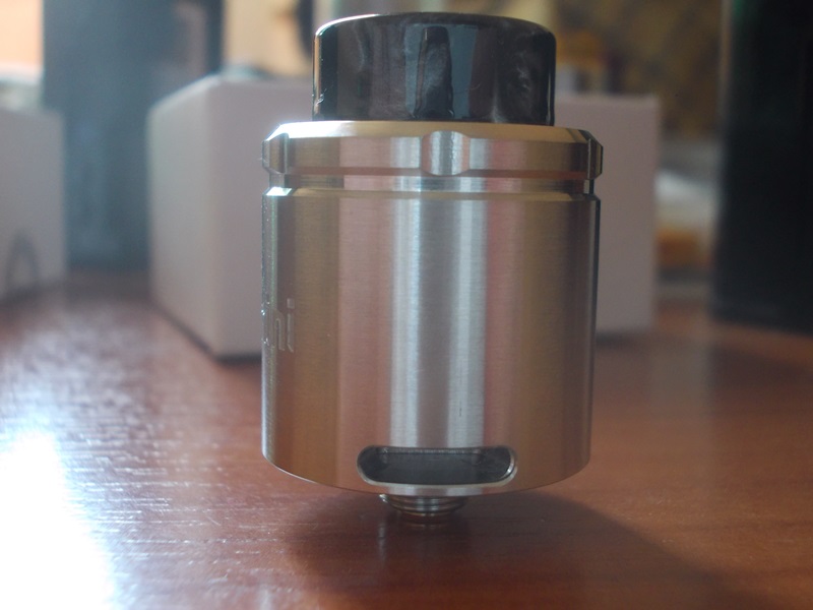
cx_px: 406
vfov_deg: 33.6
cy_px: 305
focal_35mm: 43
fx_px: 1010
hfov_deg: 43.9
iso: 160
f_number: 3.3
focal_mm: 6.1
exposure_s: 1/30
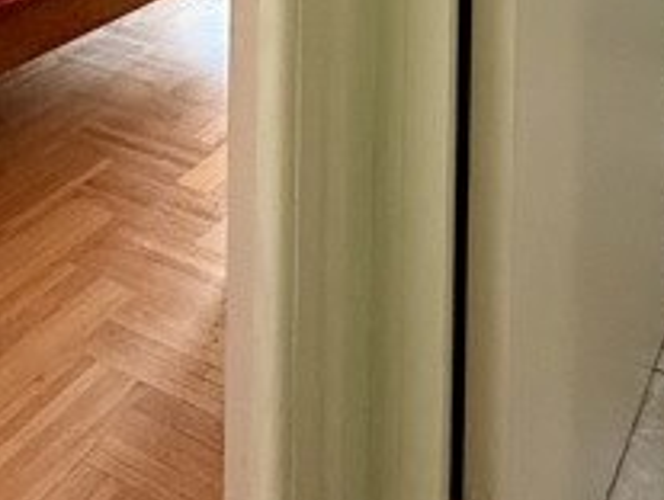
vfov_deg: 21.0
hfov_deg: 35.5
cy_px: -333
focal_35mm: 54
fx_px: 1038
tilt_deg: -2.6
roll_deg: -0.1
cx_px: 302
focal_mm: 2.22
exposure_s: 1/60
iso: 500
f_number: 2.2
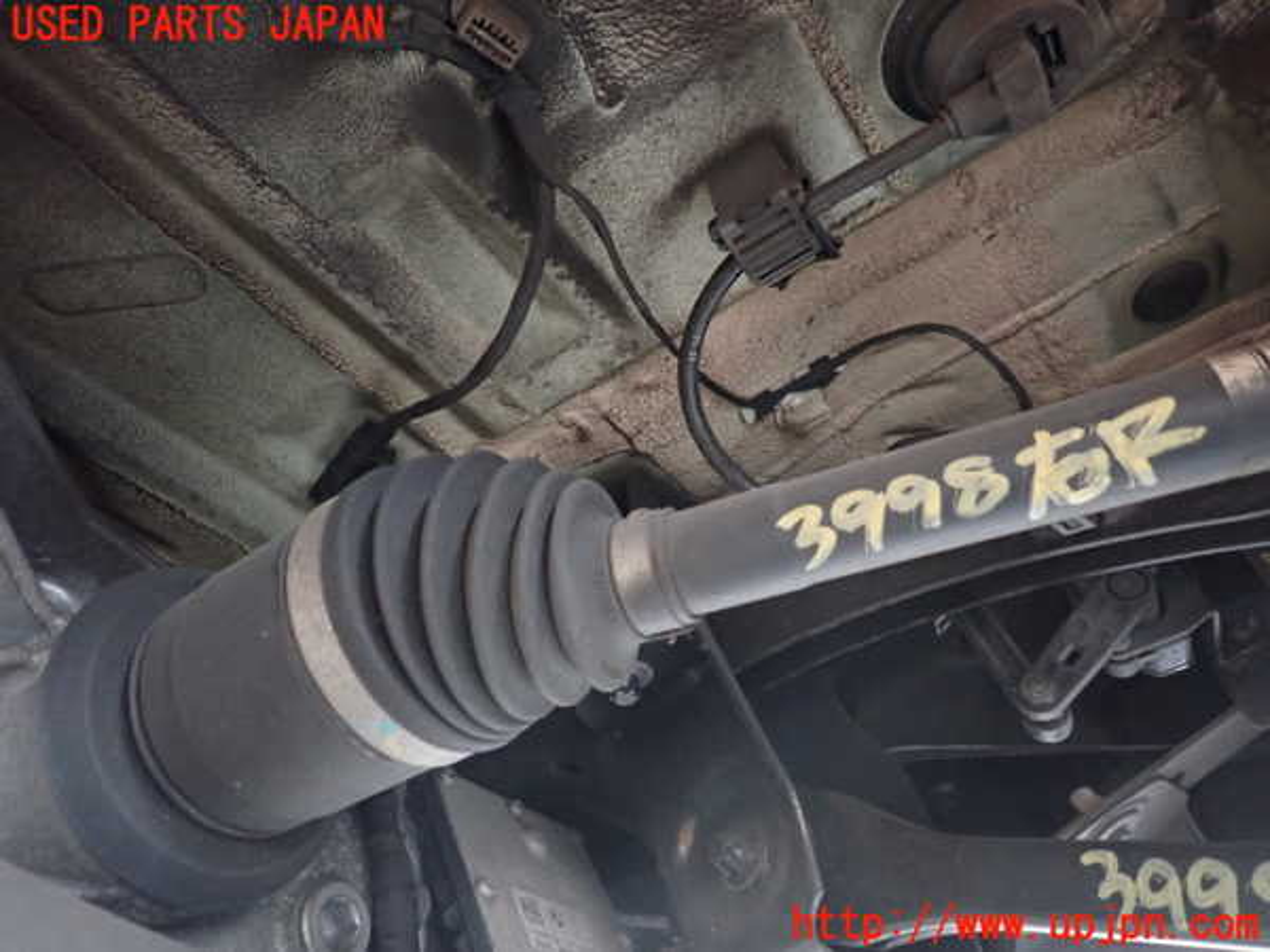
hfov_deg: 69.4
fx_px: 917
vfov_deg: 54.9
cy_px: 476
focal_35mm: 25
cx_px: 635
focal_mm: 4.5
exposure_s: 1/20
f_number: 2
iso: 800
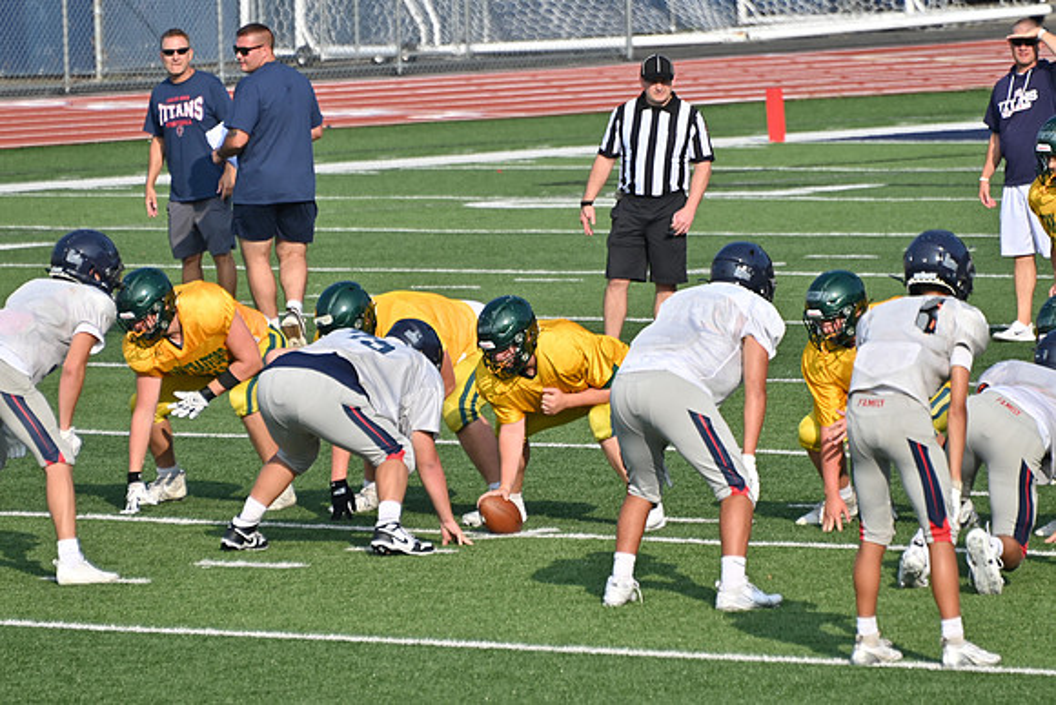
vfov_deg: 3.1
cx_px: 528
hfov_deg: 4.6
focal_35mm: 450
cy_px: 352
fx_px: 13202
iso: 100
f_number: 5.6
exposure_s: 1/640
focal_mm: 300
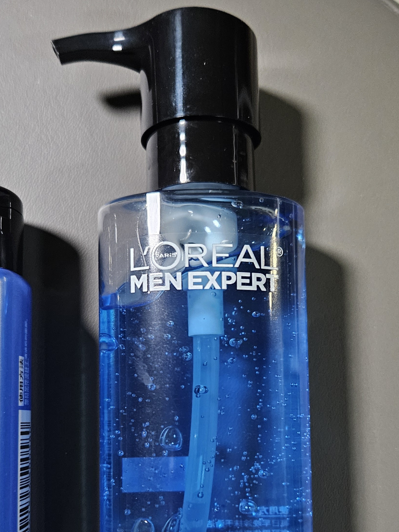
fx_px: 645
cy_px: 373
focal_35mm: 42
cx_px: 208
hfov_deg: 34.4
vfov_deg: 43.8
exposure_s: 1/50.3
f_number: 1.8
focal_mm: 5.4
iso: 640
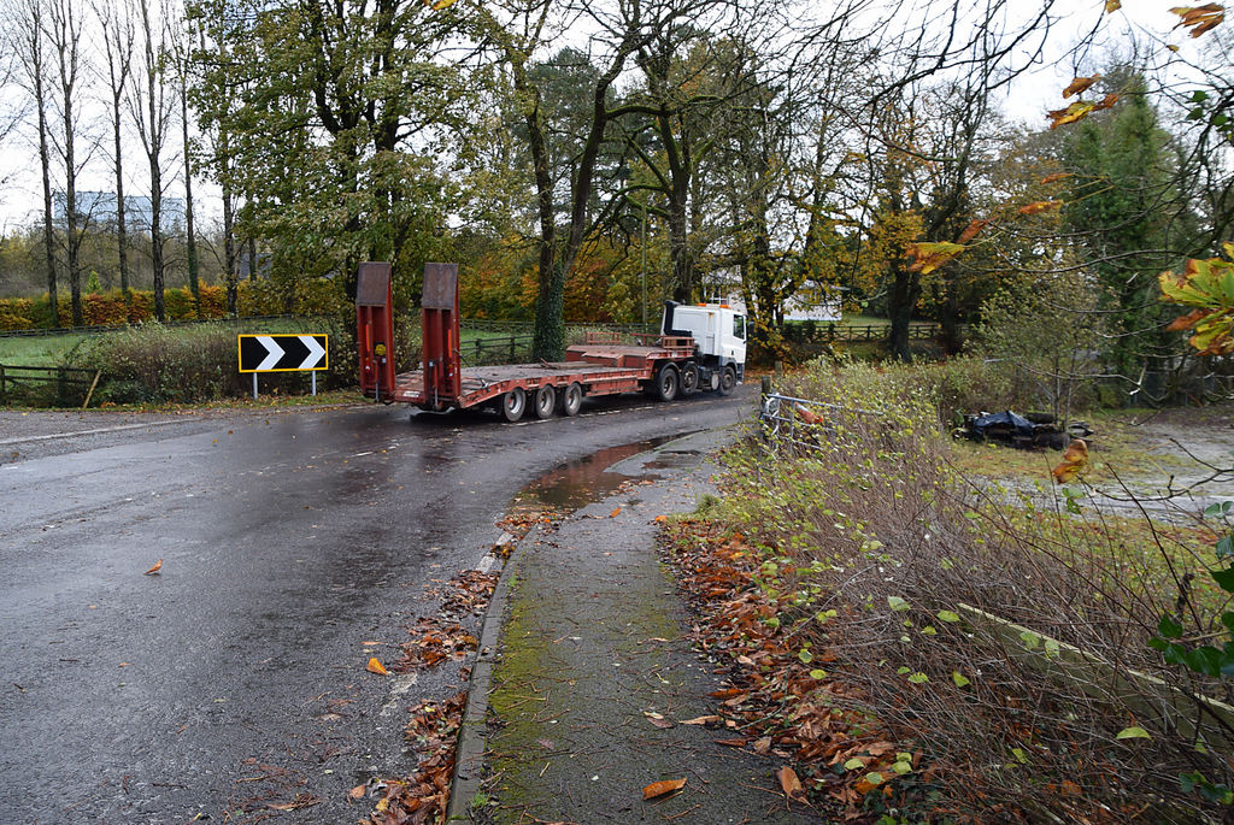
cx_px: 617
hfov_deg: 67.3
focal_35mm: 27
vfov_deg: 48.0
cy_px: 412
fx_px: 926
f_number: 7.1
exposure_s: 1/200
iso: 400
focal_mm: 18
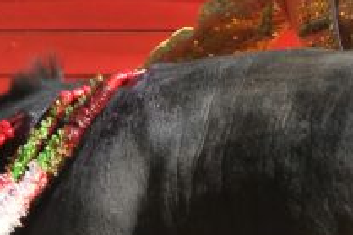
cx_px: 204
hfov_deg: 3.4
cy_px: 262
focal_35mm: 603
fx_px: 5908
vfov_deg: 2.3
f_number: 8
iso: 200
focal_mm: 82
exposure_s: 1/350
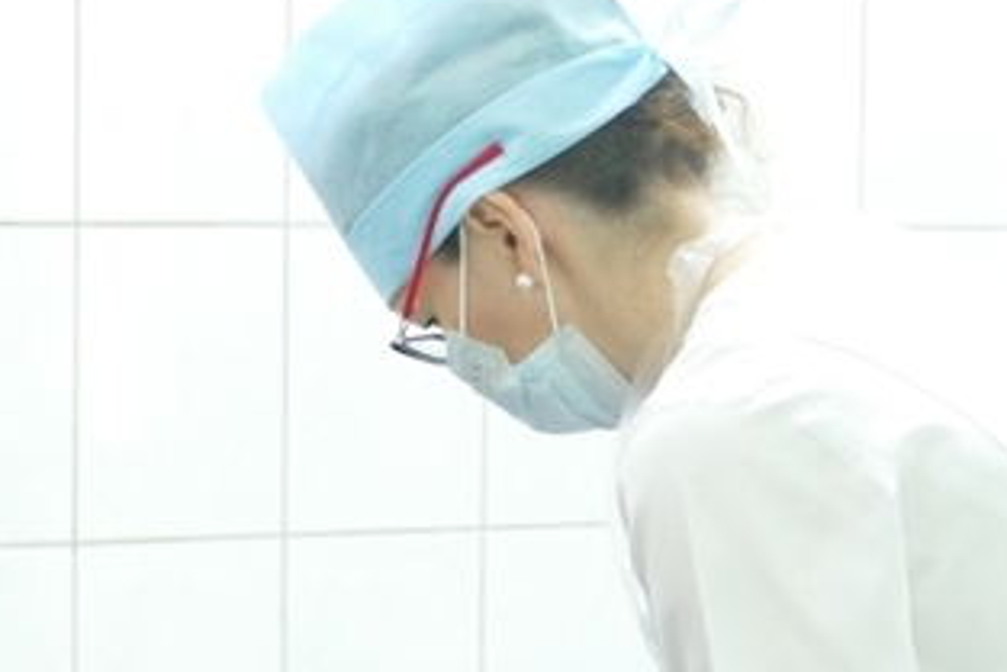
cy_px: 678
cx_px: 299
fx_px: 5569
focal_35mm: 199
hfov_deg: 10.3
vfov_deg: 6.9
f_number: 3.7
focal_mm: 30.31
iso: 1600
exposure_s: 1/80
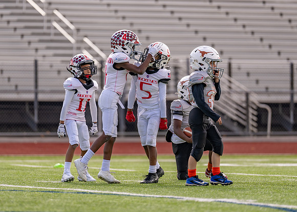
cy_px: 106
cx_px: 135
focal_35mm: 291
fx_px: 2451
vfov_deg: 5.0
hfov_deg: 6.9
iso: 100
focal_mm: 200
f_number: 2.8
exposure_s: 1/1600
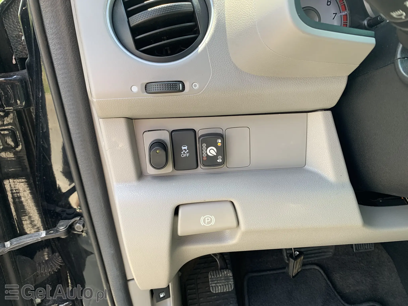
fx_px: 306
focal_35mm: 26
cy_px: 153
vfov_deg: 53.1
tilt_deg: -29.3
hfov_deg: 67.3
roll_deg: +1.1
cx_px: 204
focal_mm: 4.25
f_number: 1.8
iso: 32
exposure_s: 1/122
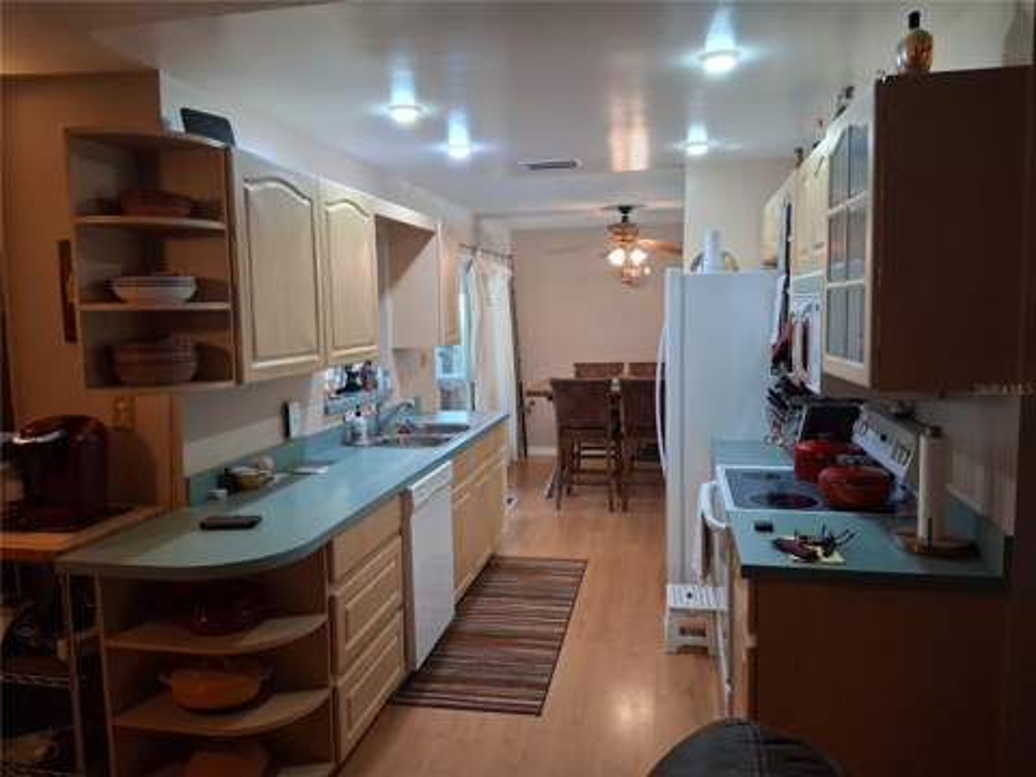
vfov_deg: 53.1
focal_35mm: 26
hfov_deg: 67.3
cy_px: 388
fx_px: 778
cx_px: 518
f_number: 1.8
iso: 400
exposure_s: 1/60
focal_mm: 3.98
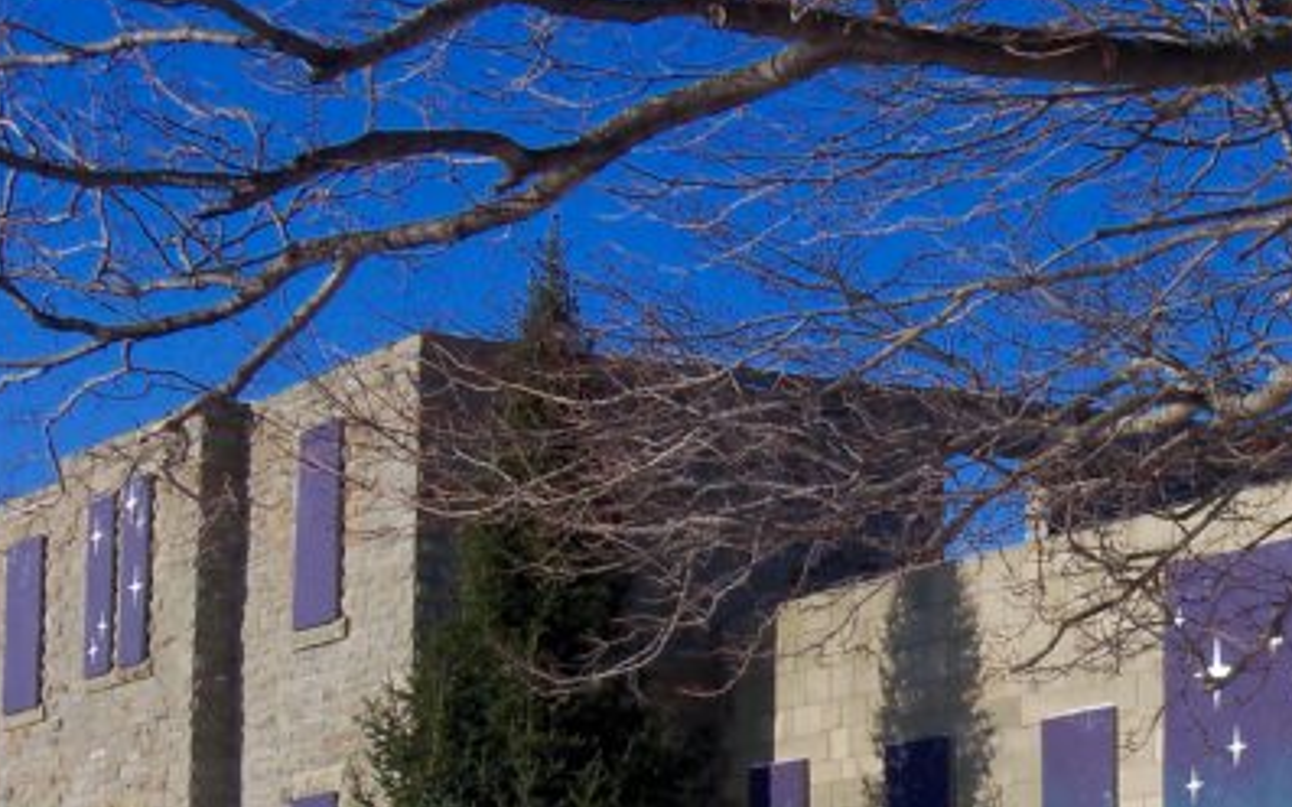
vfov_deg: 10.8
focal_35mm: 121
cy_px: 706
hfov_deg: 17.0
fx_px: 4260
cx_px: 1152
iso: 80
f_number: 4
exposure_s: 1/1000
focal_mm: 10.5
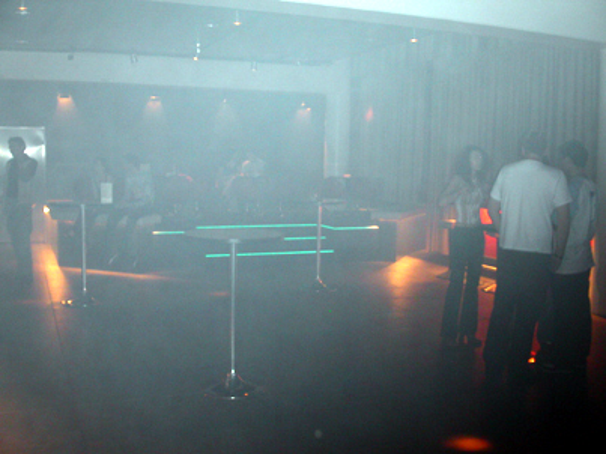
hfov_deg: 49.0
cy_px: 227
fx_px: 665
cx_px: 303
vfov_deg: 37.7
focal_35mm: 38
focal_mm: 7.8
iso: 200
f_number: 2.8
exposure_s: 1/3
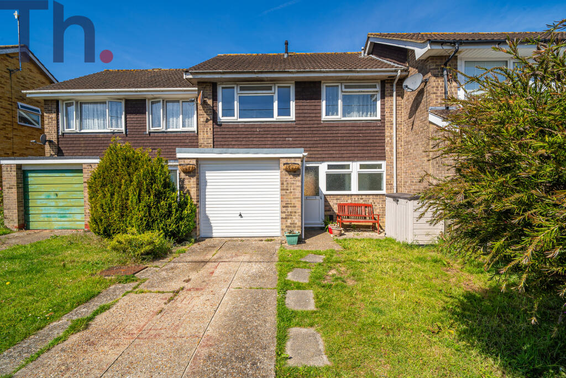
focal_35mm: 16
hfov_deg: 96.7
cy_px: 189
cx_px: 283
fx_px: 252
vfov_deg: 73.8
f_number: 10
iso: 80
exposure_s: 1/160
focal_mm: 16
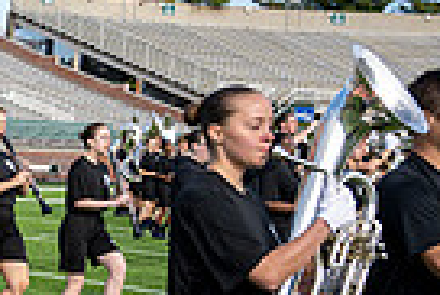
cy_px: 313
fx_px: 1248
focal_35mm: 102
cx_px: -385
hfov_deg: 16.3
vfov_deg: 13.2
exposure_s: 1/250
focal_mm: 24
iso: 80
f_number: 4.5
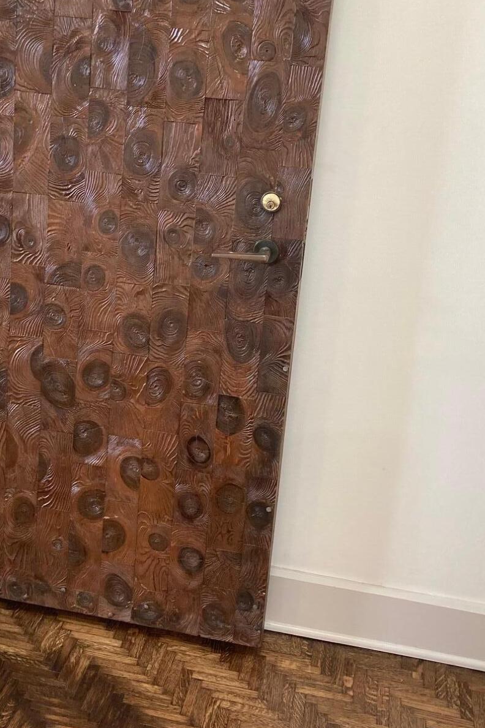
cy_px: 268
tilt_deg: -15.8
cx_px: 146
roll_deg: -3.7
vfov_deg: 40.0
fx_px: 991
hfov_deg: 27.3
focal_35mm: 49
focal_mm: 3.99
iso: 125
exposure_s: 1/60
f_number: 1.8
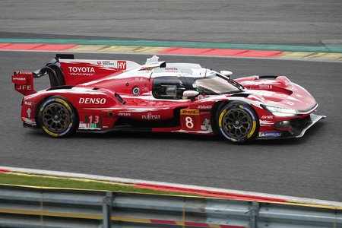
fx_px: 1748
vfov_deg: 7.5
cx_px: 171
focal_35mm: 184
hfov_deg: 11.2
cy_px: 114
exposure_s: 1/1000
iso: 320
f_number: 4
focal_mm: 67.46
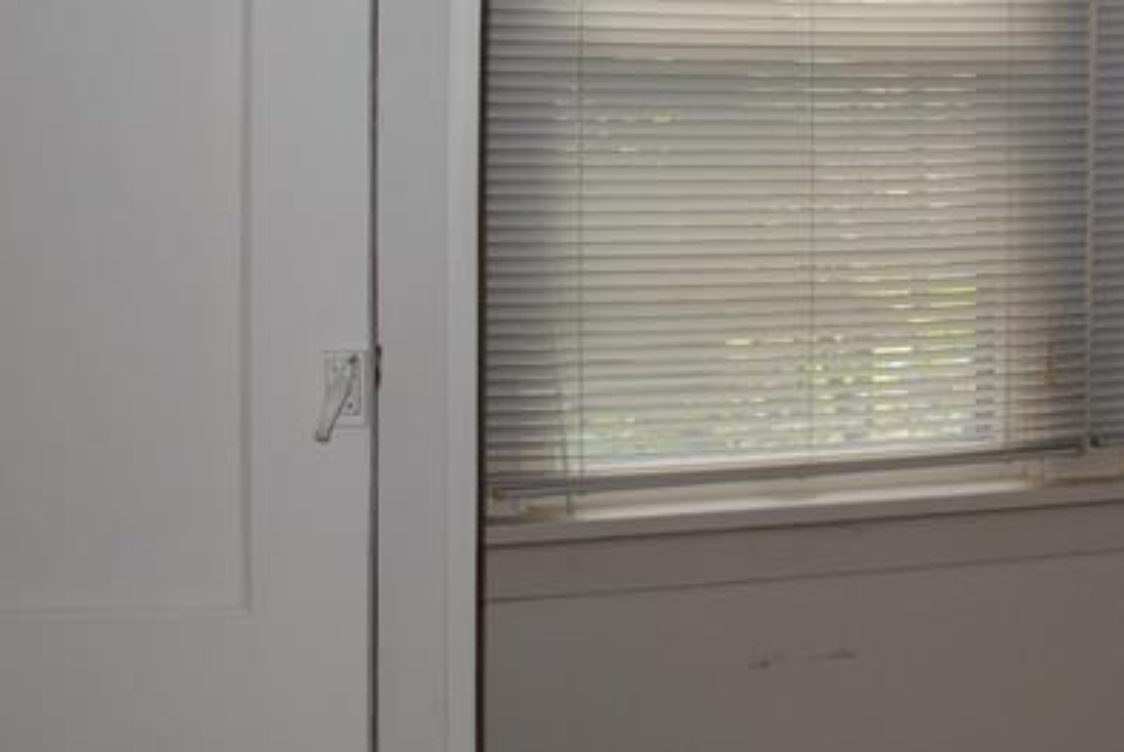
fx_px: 2312
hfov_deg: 24.8
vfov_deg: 18.3
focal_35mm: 74
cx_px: 1333
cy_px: 151
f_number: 3.5
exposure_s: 1/60
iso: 200
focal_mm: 18
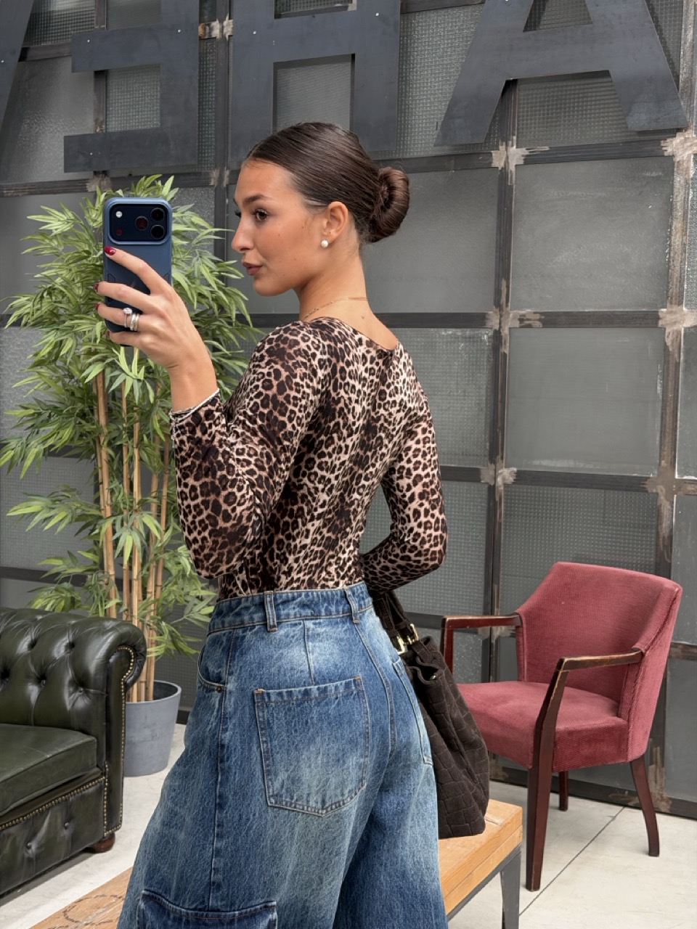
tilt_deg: -14.7
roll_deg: -2.2
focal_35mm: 48
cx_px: 348
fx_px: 1289
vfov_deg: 39.7
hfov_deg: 30.3
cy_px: 464
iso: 125
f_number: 1.78
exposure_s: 1/60
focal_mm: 6.76
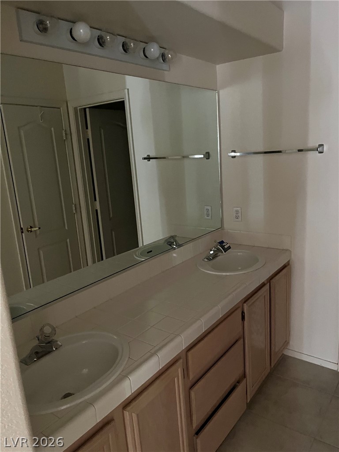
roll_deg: +4.9
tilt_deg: -12.7
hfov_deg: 53.1
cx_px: 170
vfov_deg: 67.3
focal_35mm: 26
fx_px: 339
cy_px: 226
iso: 800
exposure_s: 1/30
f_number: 1.6
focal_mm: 5.1
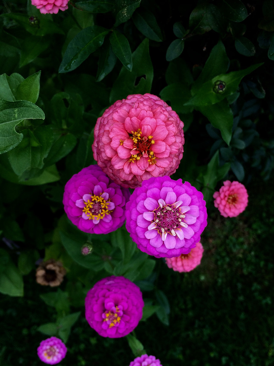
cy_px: 197
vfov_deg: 51.3
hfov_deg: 39.6
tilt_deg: -79.4
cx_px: 150
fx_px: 380
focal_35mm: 36
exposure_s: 1/345
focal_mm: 4.15
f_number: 2.2
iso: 32
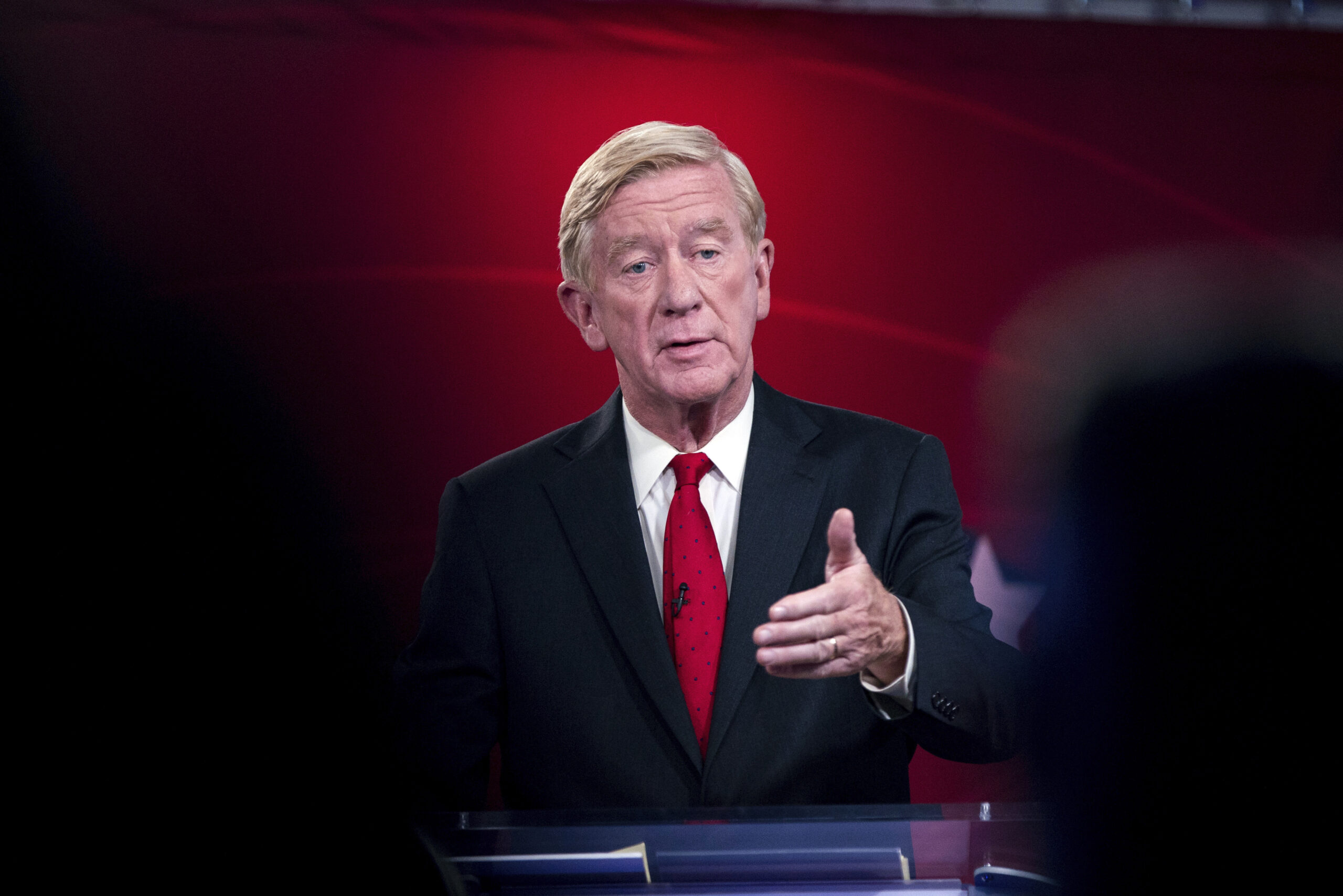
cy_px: 448
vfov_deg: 4.6
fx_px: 11191
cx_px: 672
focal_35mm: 300
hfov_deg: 6.9
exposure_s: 1/400
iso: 1600
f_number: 2.8
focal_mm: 200
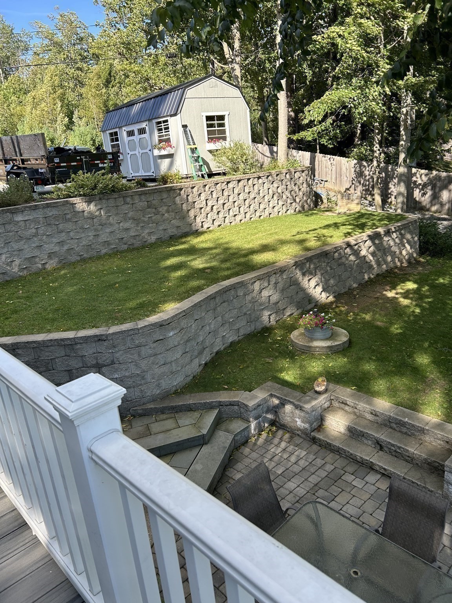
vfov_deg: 67.3
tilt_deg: -17.2
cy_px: 302
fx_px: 453
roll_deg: +5.2
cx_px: 226
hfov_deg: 53.1
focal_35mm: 26
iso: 50
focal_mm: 5.7
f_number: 1.5
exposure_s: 1/965
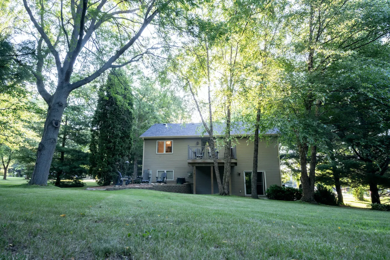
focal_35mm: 24
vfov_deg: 53.1
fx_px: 260
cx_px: 195
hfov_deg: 73.8
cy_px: 130
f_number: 13
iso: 400
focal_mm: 24
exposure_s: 1/13
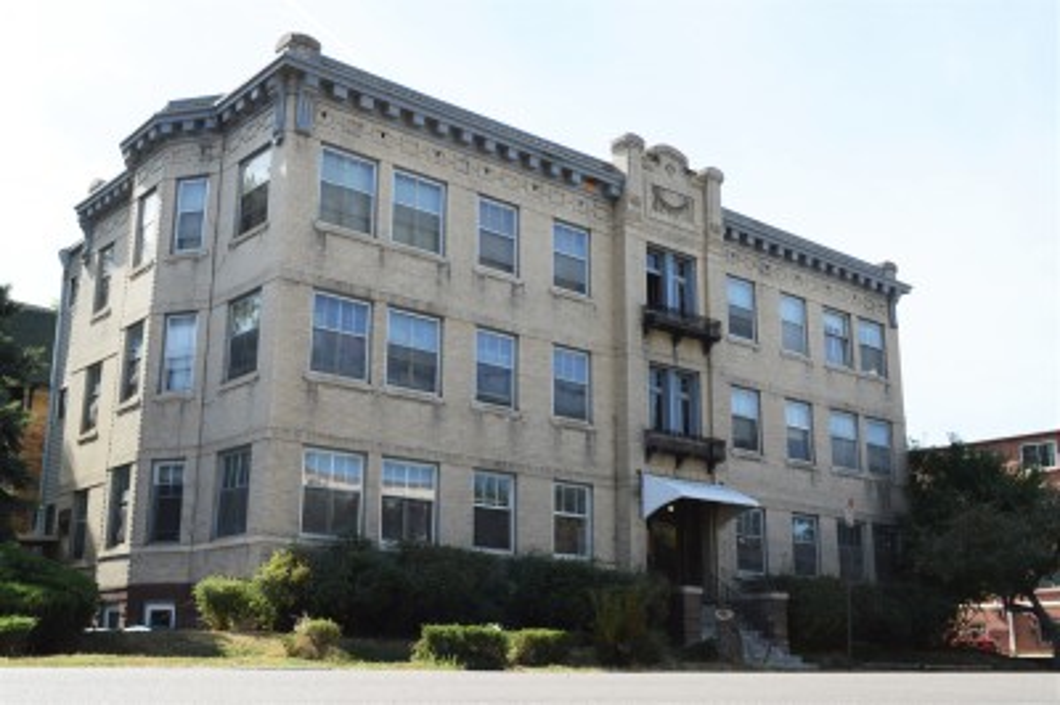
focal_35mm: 36
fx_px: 1059
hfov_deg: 53.2
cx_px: 530
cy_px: 352
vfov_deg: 36.8
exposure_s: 1/200
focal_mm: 24
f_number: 7.1
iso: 100
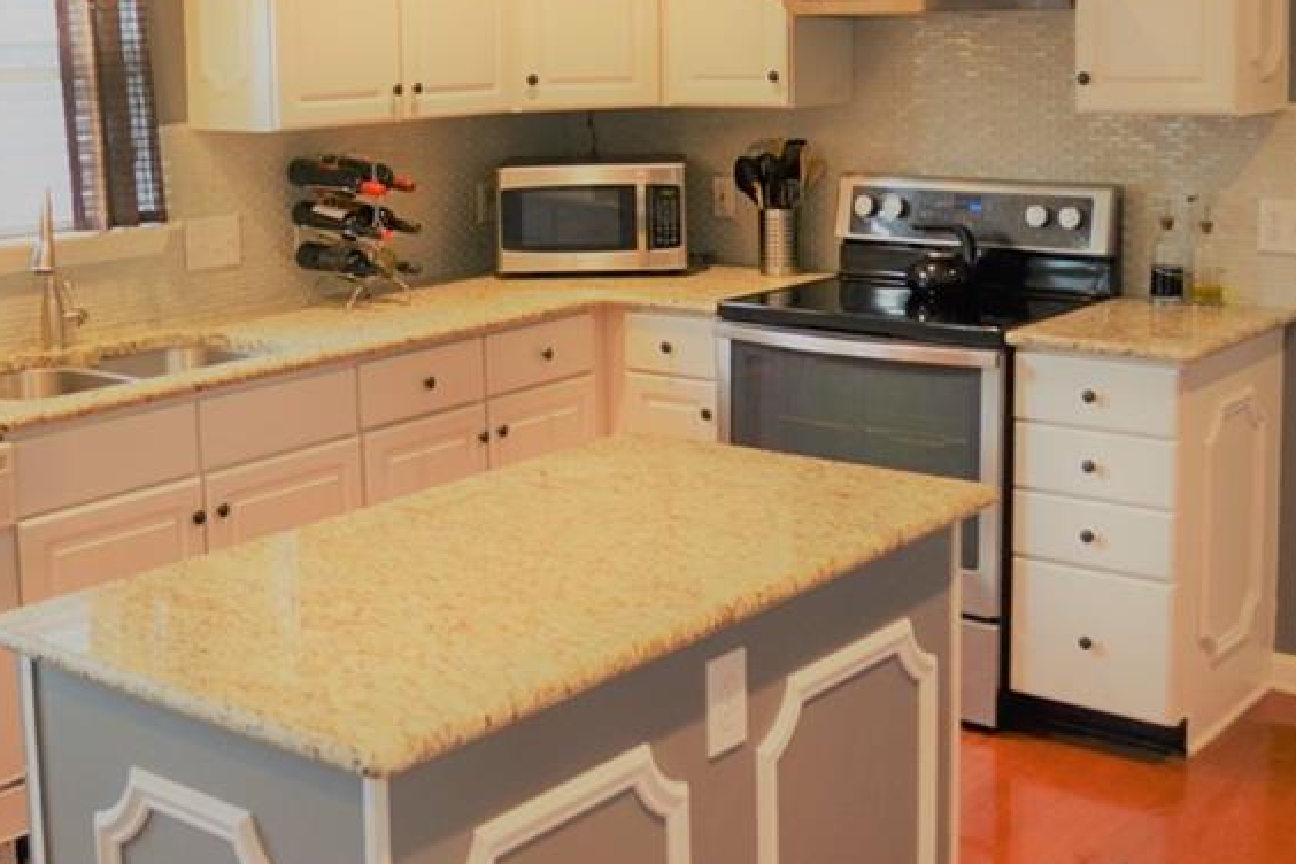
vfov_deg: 27.1
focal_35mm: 49
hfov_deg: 40.1
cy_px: 205
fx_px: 1764
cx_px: 503
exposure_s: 1/50
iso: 400
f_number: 3.5
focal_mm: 18
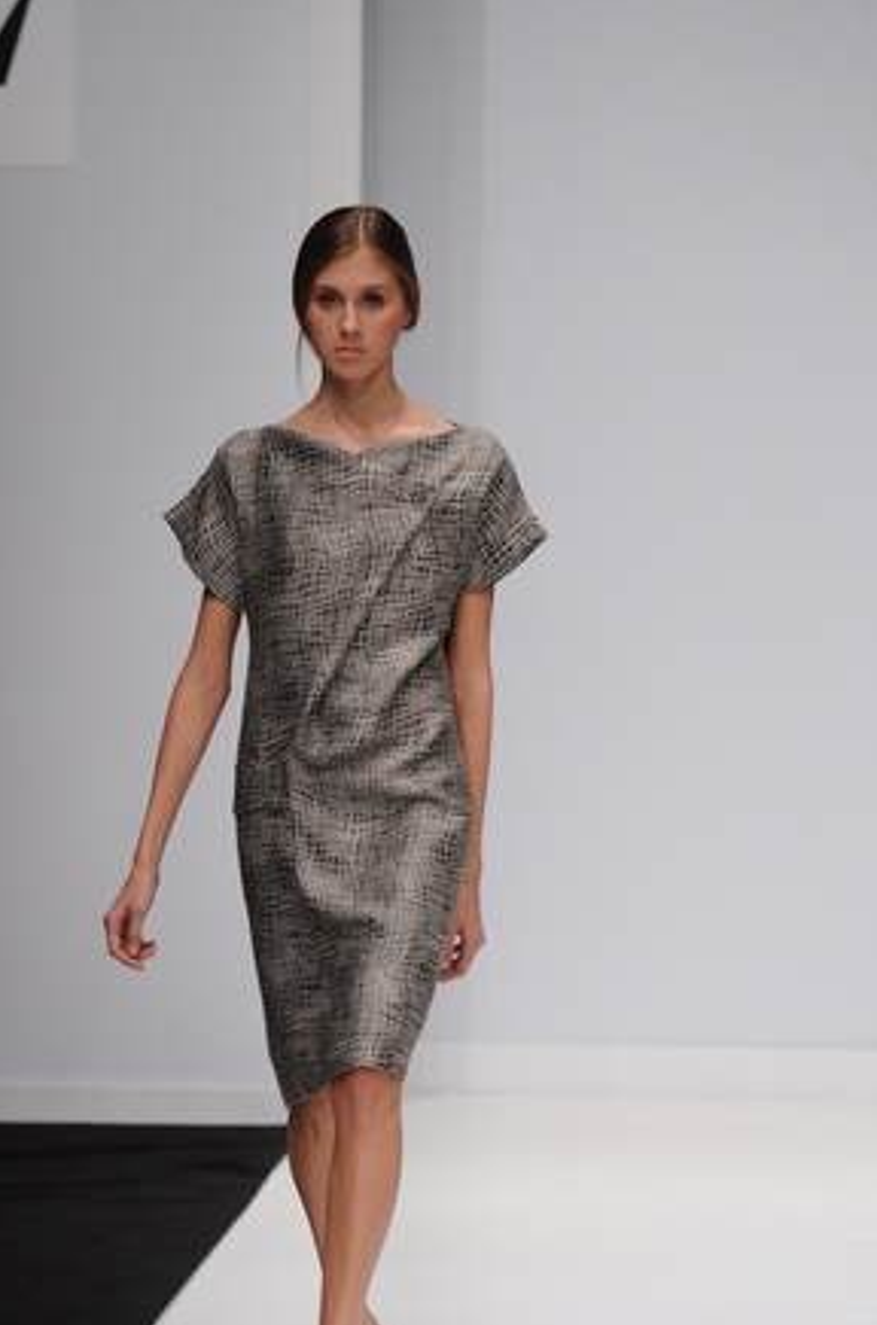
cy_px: 777
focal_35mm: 305
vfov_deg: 6.8
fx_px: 11198
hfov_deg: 4.5
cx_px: 397
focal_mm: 170
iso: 800
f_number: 4
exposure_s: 1/200
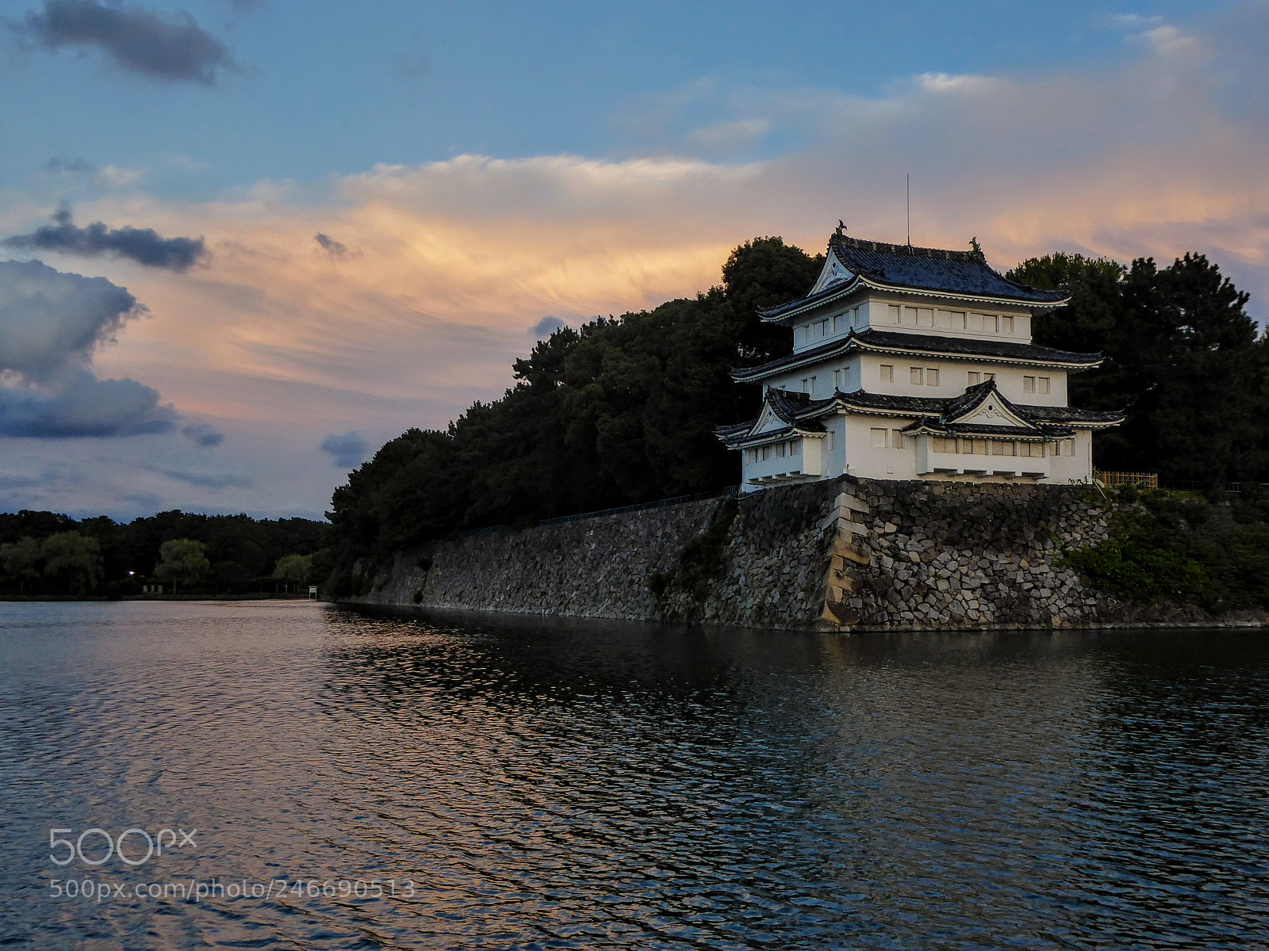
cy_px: 476
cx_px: 634
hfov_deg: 52.6
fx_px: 1283
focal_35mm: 35
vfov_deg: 40.7
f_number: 3.7
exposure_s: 1/60
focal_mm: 6.3
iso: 160
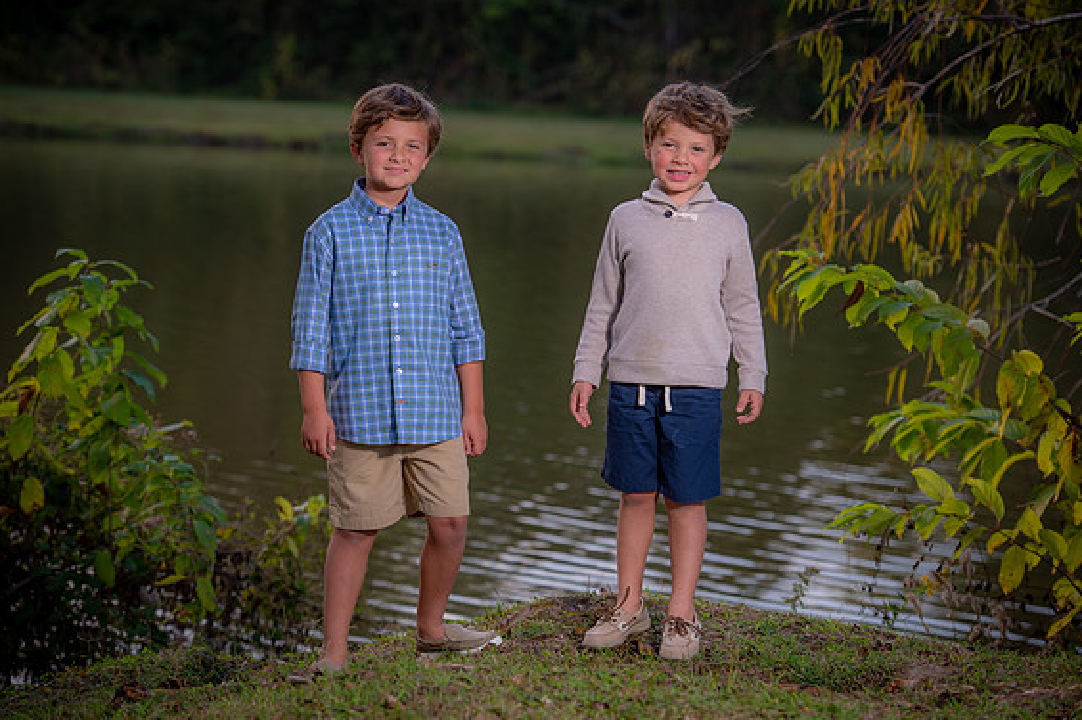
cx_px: 530
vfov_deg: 12.1
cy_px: 358
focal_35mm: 113
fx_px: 3394
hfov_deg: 18.1
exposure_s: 1/160
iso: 200
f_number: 4
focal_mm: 110
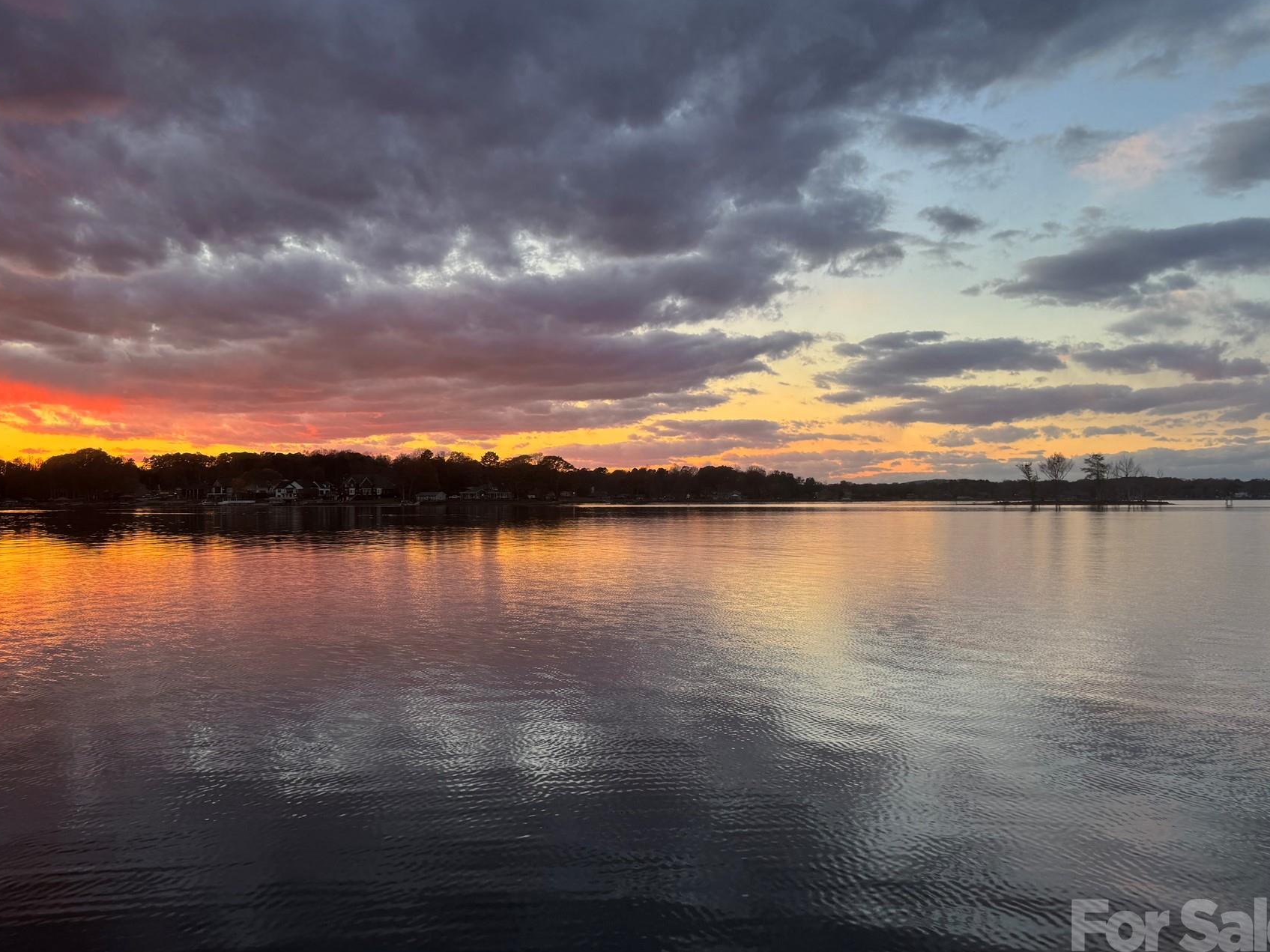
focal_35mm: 29
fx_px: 1064
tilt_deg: +0.6
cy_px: 471
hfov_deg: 61.4
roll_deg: -0.4
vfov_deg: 48.2
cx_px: 543
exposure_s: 1/121
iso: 64
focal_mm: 6.76
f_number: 1.78
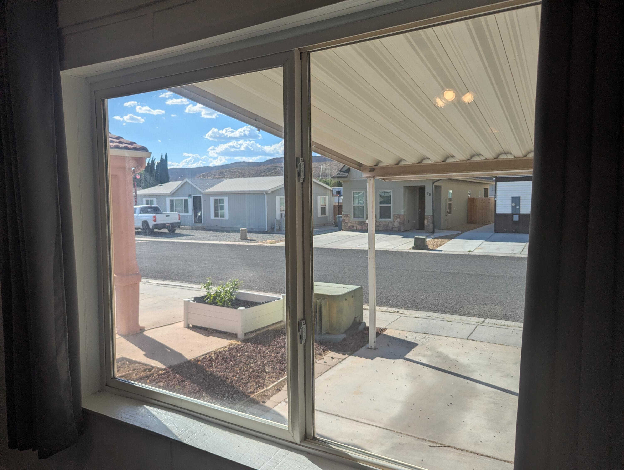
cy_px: 235
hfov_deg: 71.5
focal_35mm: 24
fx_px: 433
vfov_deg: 56.9
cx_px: 312
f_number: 1.85
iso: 45
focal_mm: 6.81
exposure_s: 1/1984
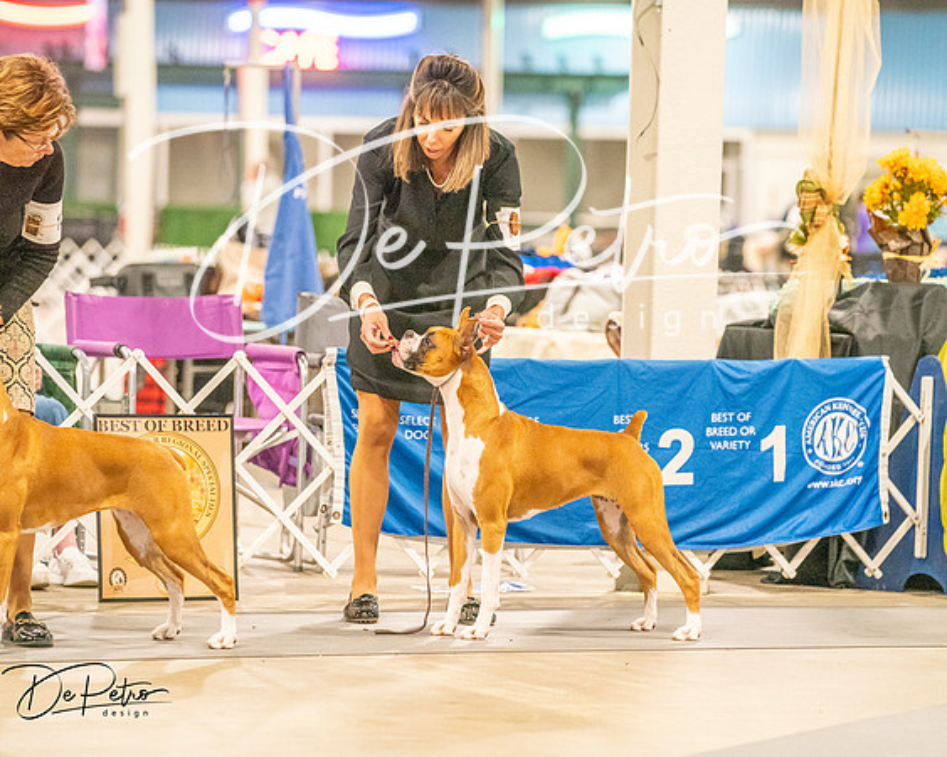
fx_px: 4891
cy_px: 378
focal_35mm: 175
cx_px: 474
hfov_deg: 11.1
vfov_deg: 8.8
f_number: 3.5
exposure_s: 1/250
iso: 6400
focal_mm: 155
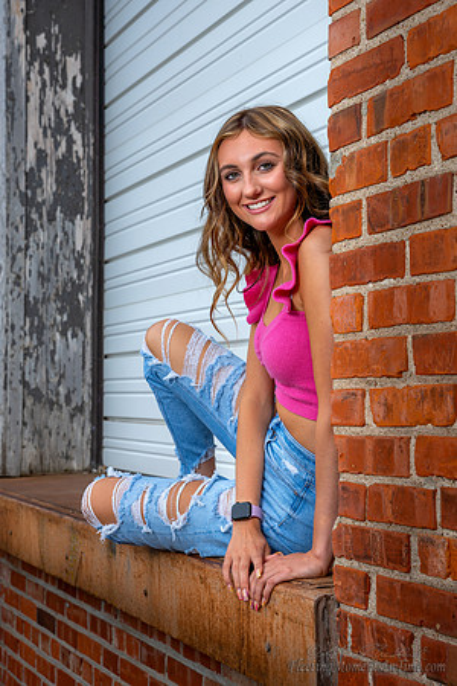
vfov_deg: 36.2
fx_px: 1047
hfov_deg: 24.6
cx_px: 228
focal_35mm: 55
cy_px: 343
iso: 100
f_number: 6.3
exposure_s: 1/160
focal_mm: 55
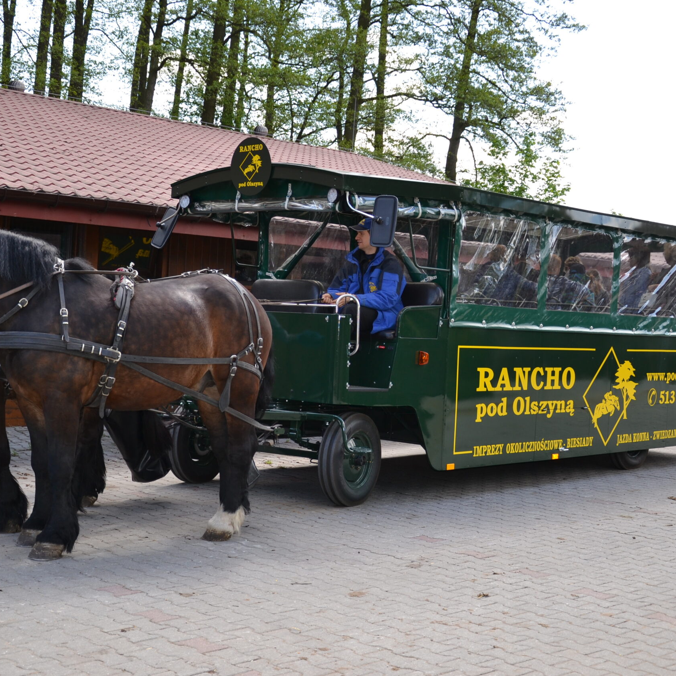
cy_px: 341
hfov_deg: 31.6
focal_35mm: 54
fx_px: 1193
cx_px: 295
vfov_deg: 31.6
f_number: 4
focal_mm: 28
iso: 100
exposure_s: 1/160
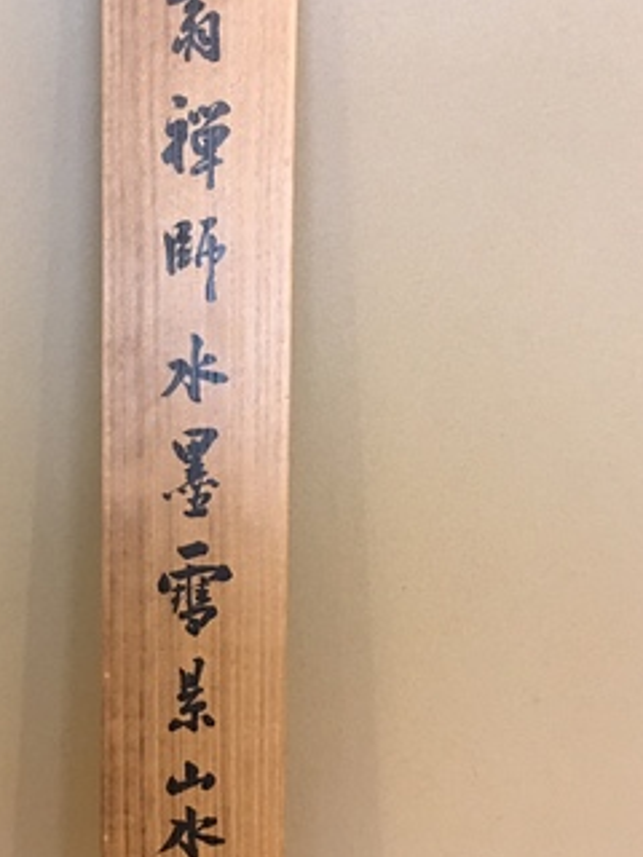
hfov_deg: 29.5
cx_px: 210
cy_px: 458
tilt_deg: -12.4
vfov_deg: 38.9
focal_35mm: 49
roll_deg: -0.7
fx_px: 1214
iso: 80
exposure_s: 1/4
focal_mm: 4.15
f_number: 2.2
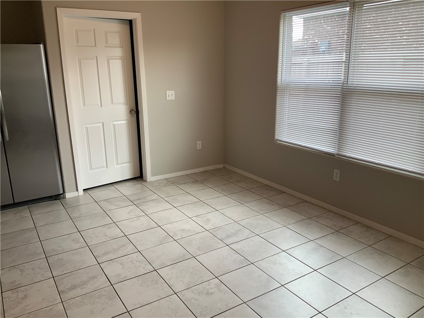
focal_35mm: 29
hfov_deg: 61.7
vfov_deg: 48.2
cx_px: 212
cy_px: 159
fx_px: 355
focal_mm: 3
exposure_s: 1/120
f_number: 1.8
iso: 50
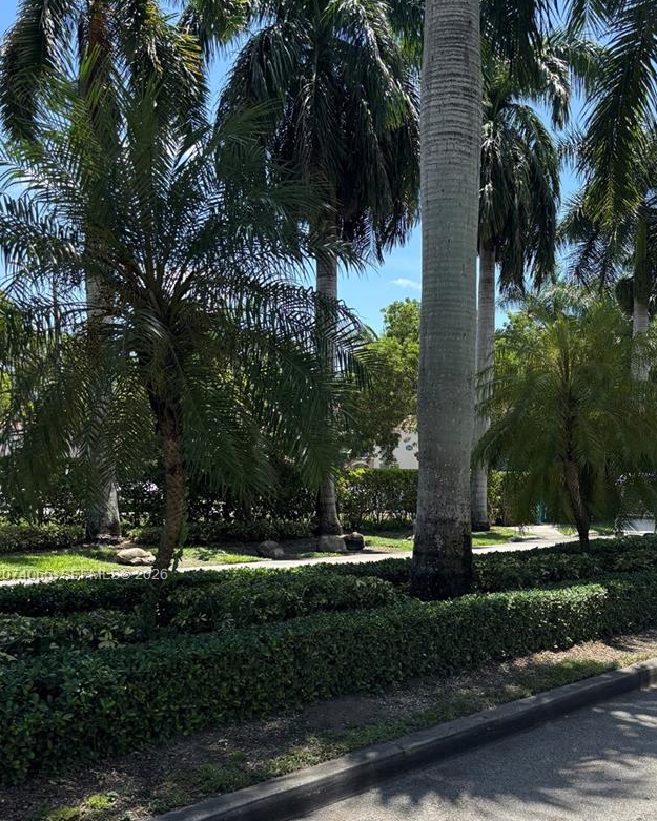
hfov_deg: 37.7
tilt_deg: -6.8
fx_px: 948
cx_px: 447
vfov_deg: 45.8
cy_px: 576
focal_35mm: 39
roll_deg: -1.9
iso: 50
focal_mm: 5.96
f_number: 1.6
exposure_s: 1/1616
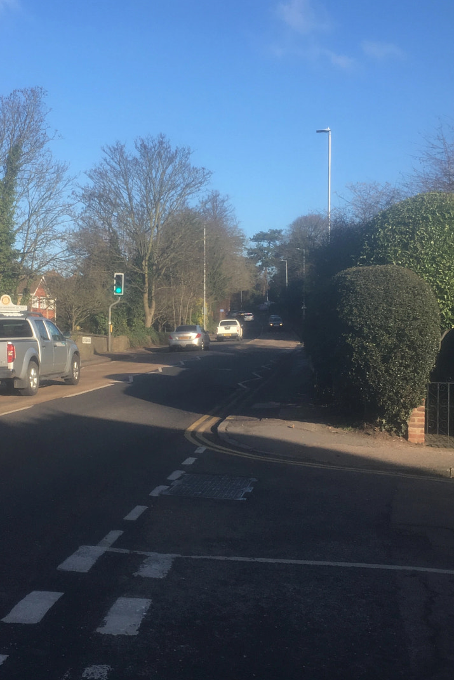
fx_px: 851
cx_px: 143
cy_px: 332
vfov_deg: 43.6
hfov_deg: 29.6
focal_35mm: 45
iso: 25
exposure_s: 1/725
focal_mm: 4.15
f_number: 2.2
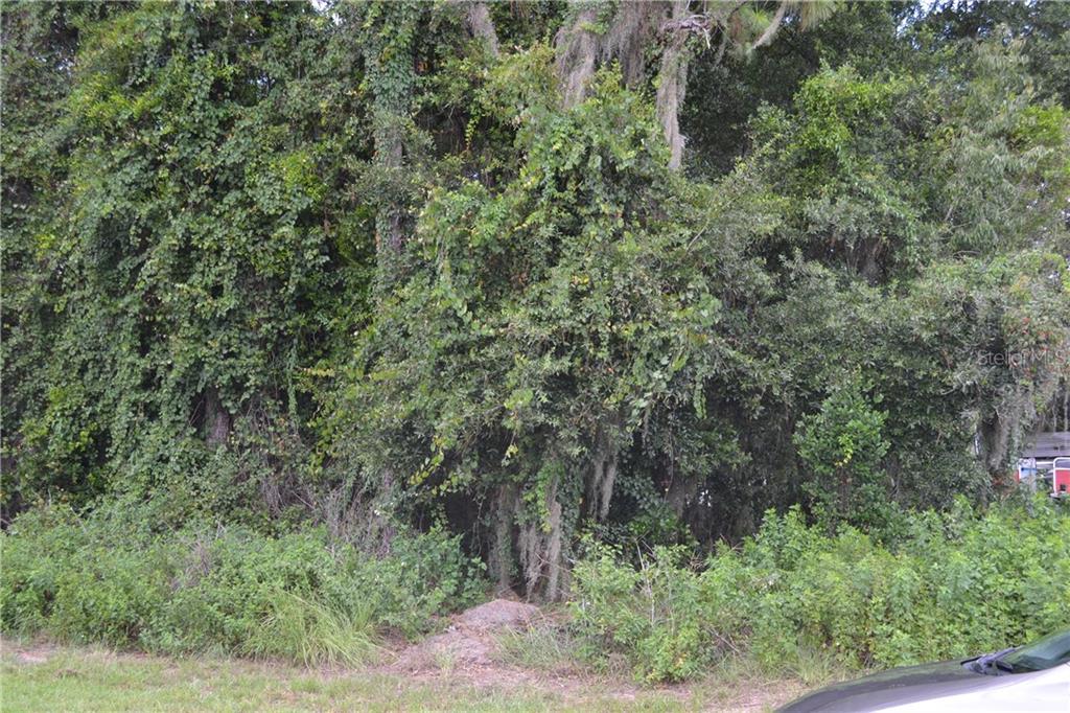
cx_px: 535
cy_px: 356
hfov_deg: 49.6
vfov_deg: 34.2
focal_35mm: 39
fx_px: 1159
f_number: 5.6
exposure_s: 1/125
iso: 320
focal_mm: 26
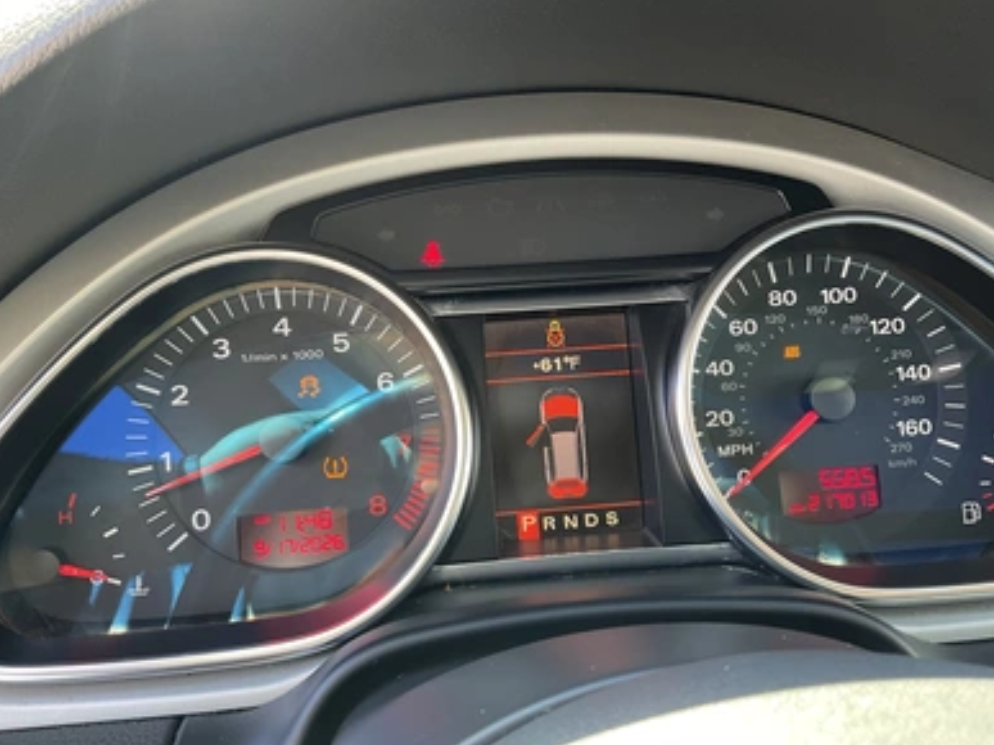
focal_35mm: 30
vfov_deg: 46.8
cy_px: 380
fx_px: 861
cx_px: 506
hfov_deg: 60.0
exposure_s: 1/64
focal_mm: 3
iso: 64
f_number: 1.8
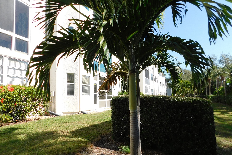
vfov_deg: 53.0
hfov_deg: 73.7
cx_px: 116
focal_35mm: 24
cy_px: 86
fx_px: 155
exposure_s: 1/1000
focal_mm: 4
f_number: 3
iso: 125
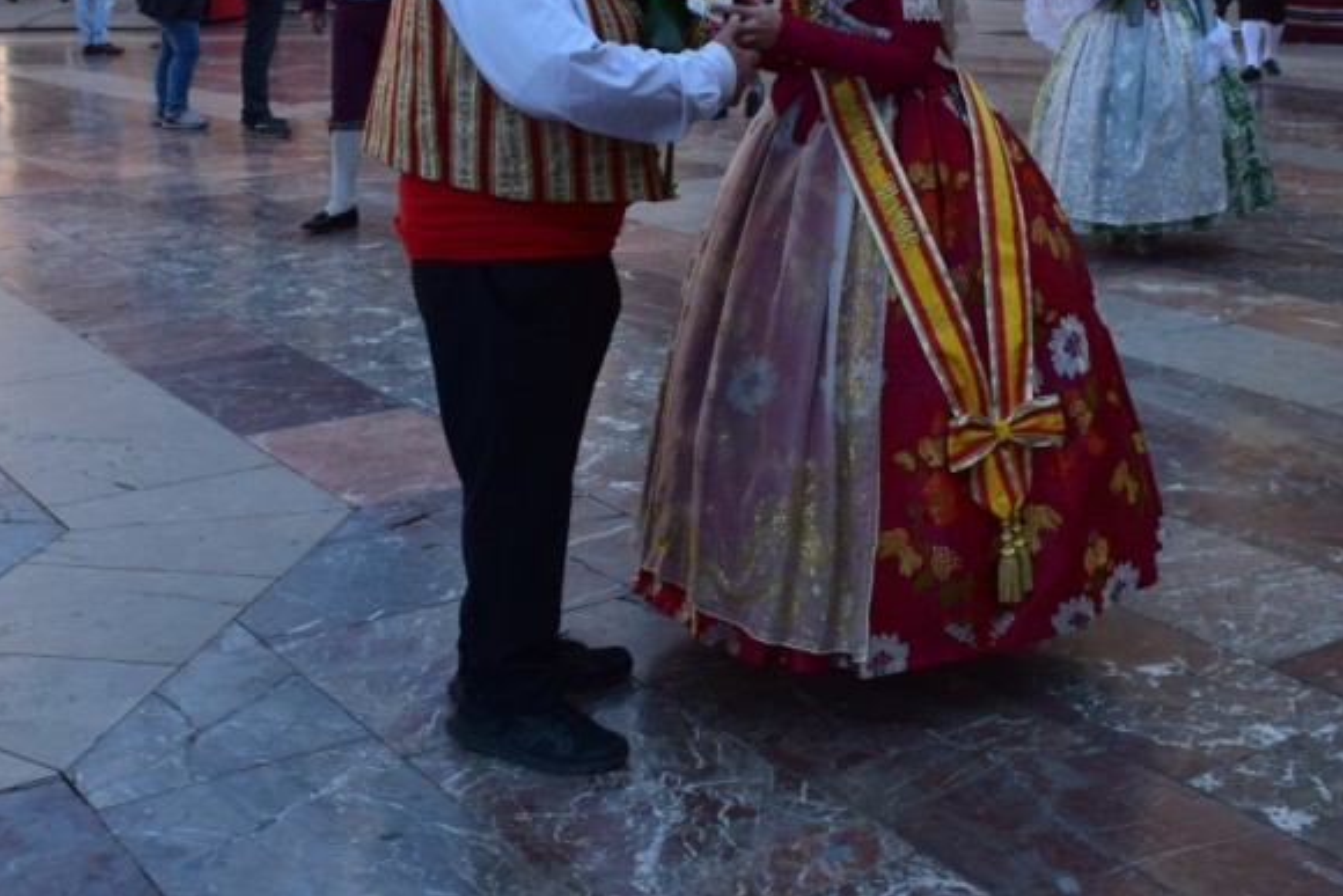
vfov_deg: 25.1
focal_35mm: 53
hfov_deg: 37.3
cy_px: 170
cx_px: 829
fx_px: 1978
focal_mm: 20
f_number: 10
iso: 400
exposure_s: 1/200
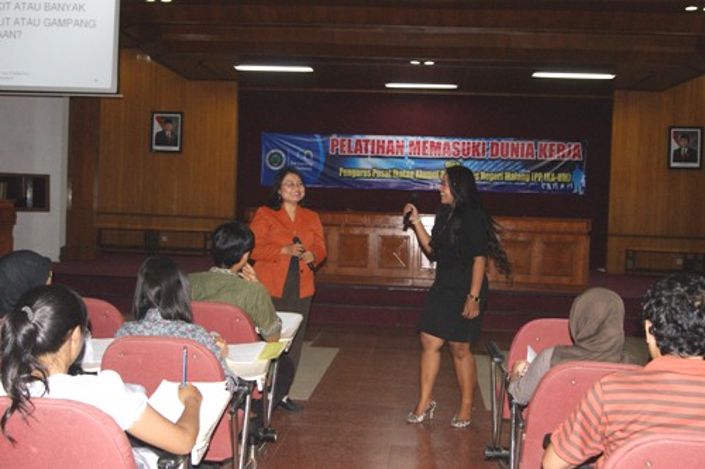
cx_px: 352
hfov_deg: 49.6
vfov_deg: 34.2
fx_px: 763
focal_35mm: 39
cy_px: 234
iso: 400
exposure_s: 1/60
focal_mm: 26
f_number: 5.6
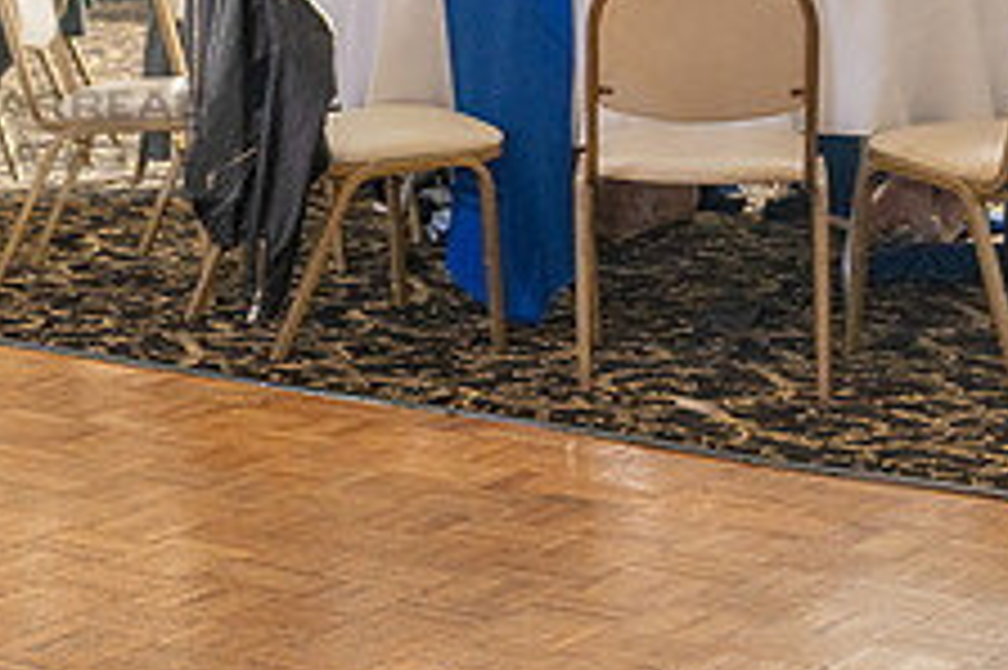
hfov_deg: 15.4
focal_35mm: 122
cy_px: 51
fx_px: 3413
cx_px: -539
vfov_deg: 11.1
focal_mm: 36
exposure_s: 1/160
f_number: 3.2
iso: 640
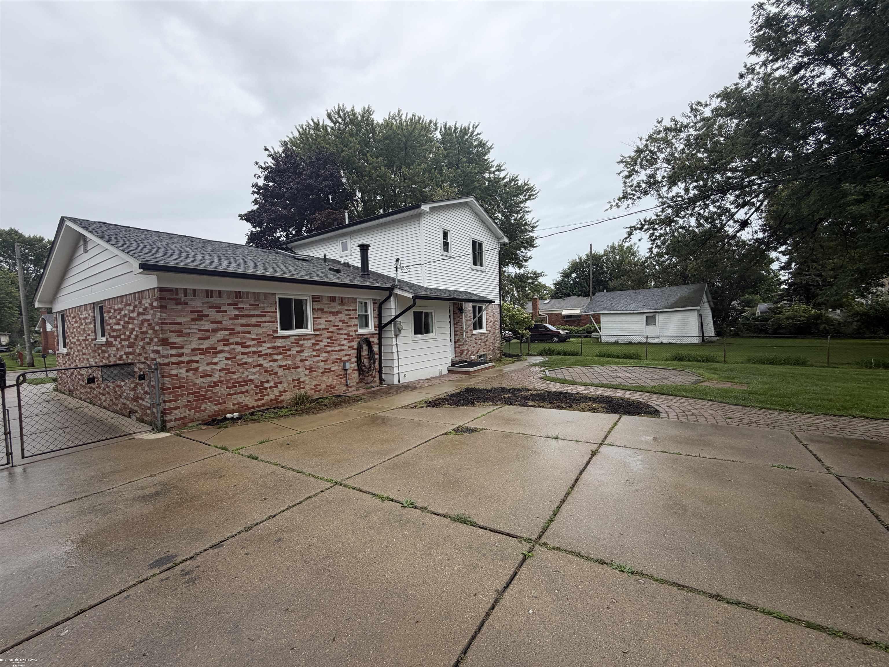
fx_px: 360
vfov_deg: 85.7
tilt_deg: -2.0
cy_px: 334
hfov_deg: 102.1
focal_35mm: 14
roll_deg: +2.0
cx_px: 444
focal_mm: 2.22
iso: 50
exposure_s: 1/502
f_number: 2.2
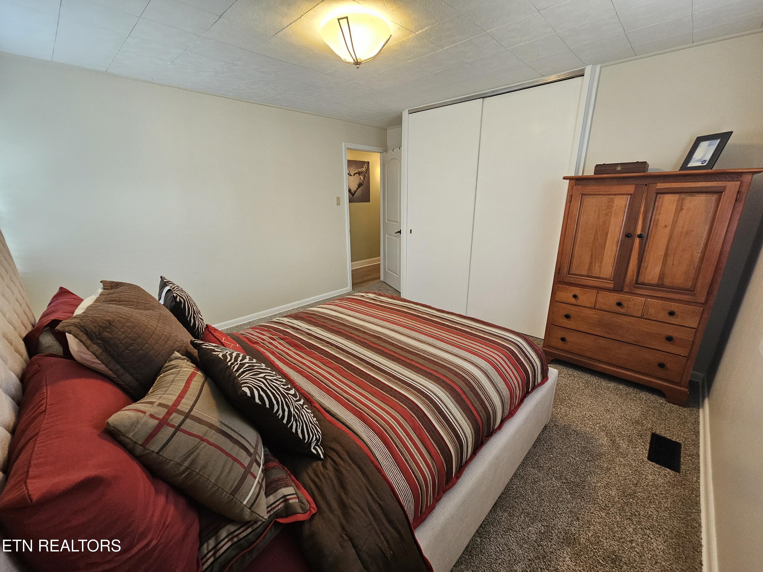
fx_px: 287
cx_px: 382
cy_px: 286
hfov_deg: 106.2
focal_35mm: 13
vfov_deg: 89.9
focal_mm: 2.2
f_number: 2.2
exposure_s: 1/60
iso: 200
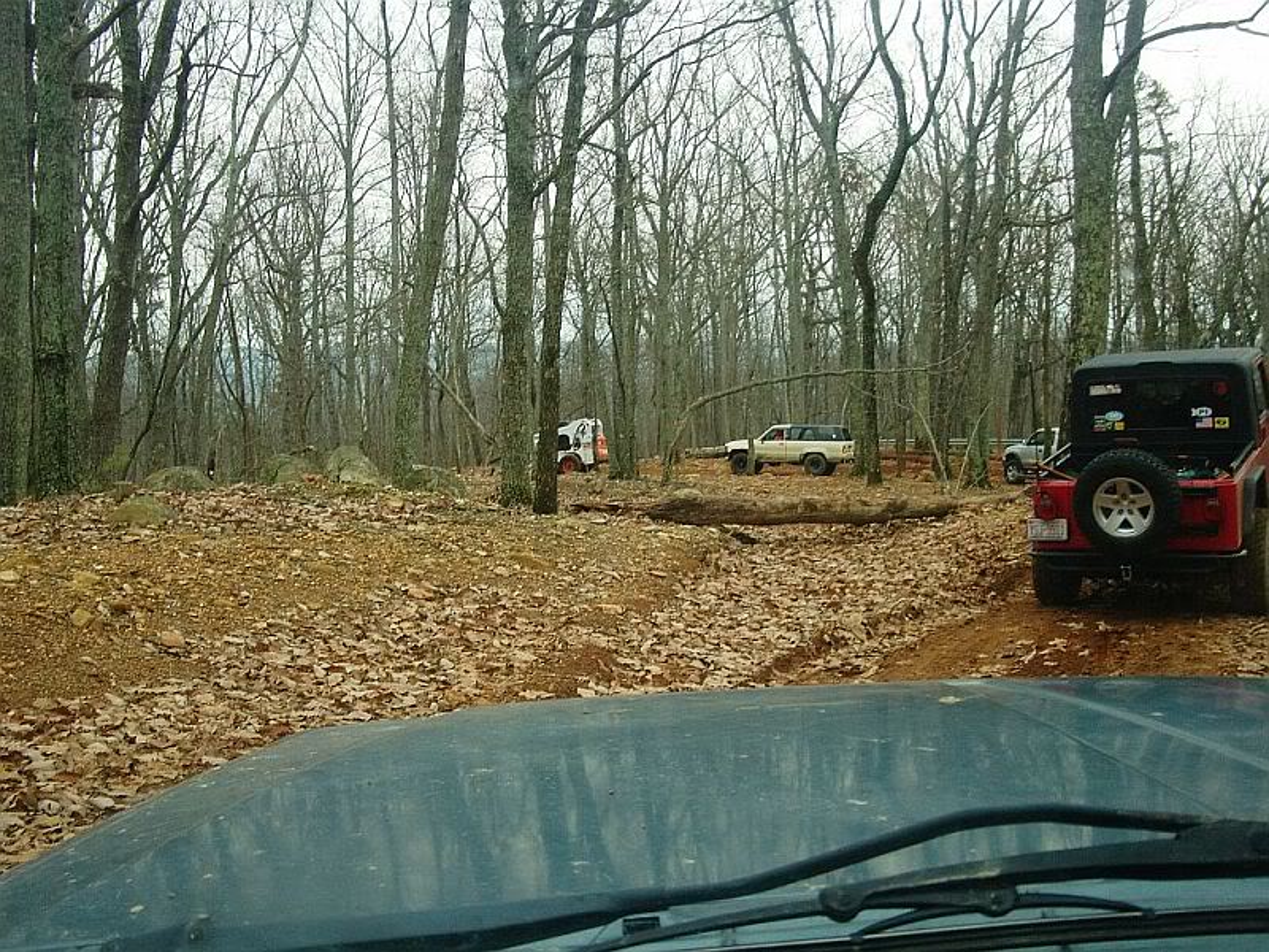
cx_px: 634
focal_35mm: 38
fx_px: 1393
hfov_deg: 49.0
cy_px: 476
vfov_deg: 37.7
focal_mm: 6.7
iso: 80
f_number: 3.9
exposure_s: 1/60
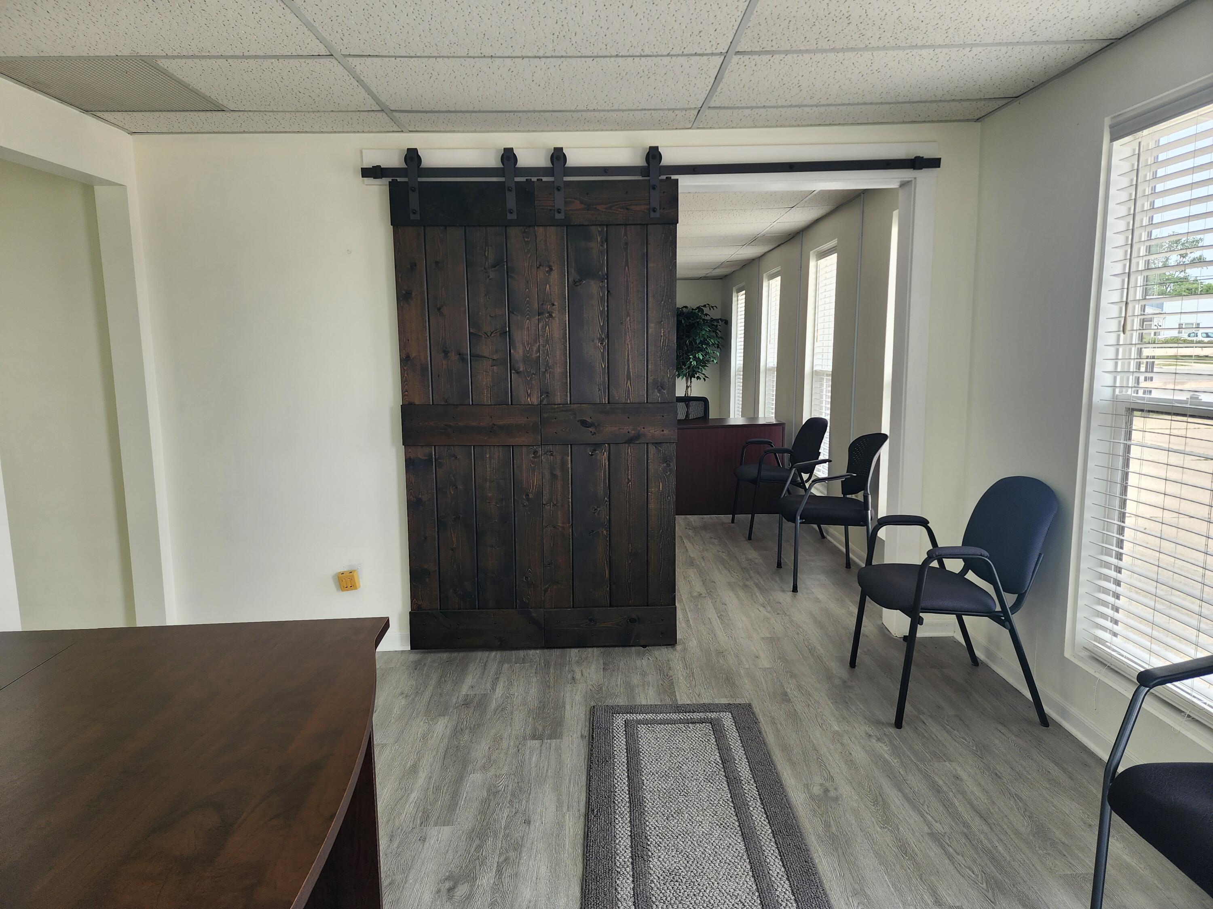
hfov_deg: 73.9
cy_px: 454
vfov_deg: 58.9
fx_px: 806
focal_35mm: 23
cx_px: 606
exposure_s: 1/120
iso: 40
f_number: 1.8
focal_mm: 6.4
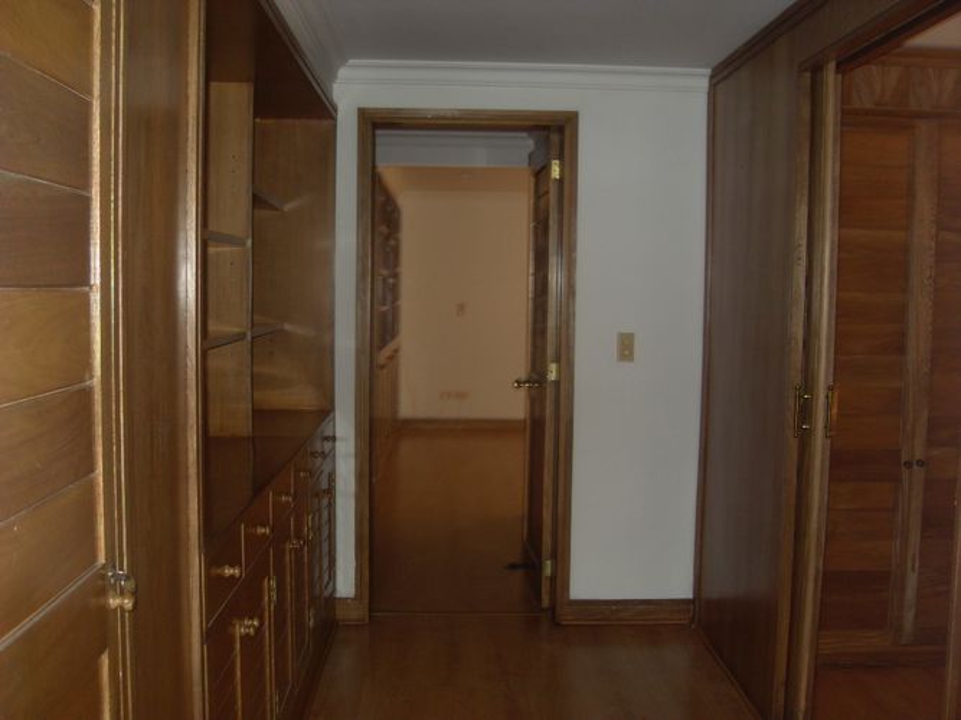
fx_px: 1027
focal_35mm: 37
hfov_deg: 50.1
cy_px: 360
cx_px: 480
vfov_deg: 38.7
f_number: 2.8
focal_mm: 6.3
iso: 100
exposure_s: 1/45
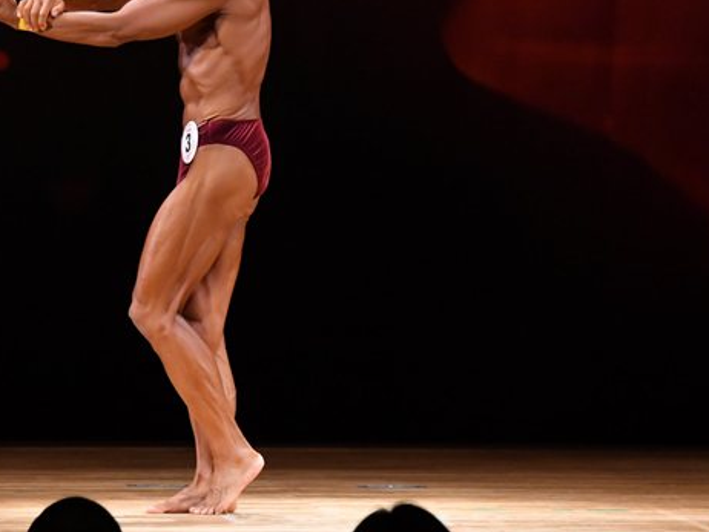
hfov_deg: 4.8
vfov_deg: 3.6
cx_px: 191
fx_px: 8422
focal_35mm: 411
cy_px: 169
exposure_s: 1/400
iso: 4000
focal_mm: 170
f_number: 5.6
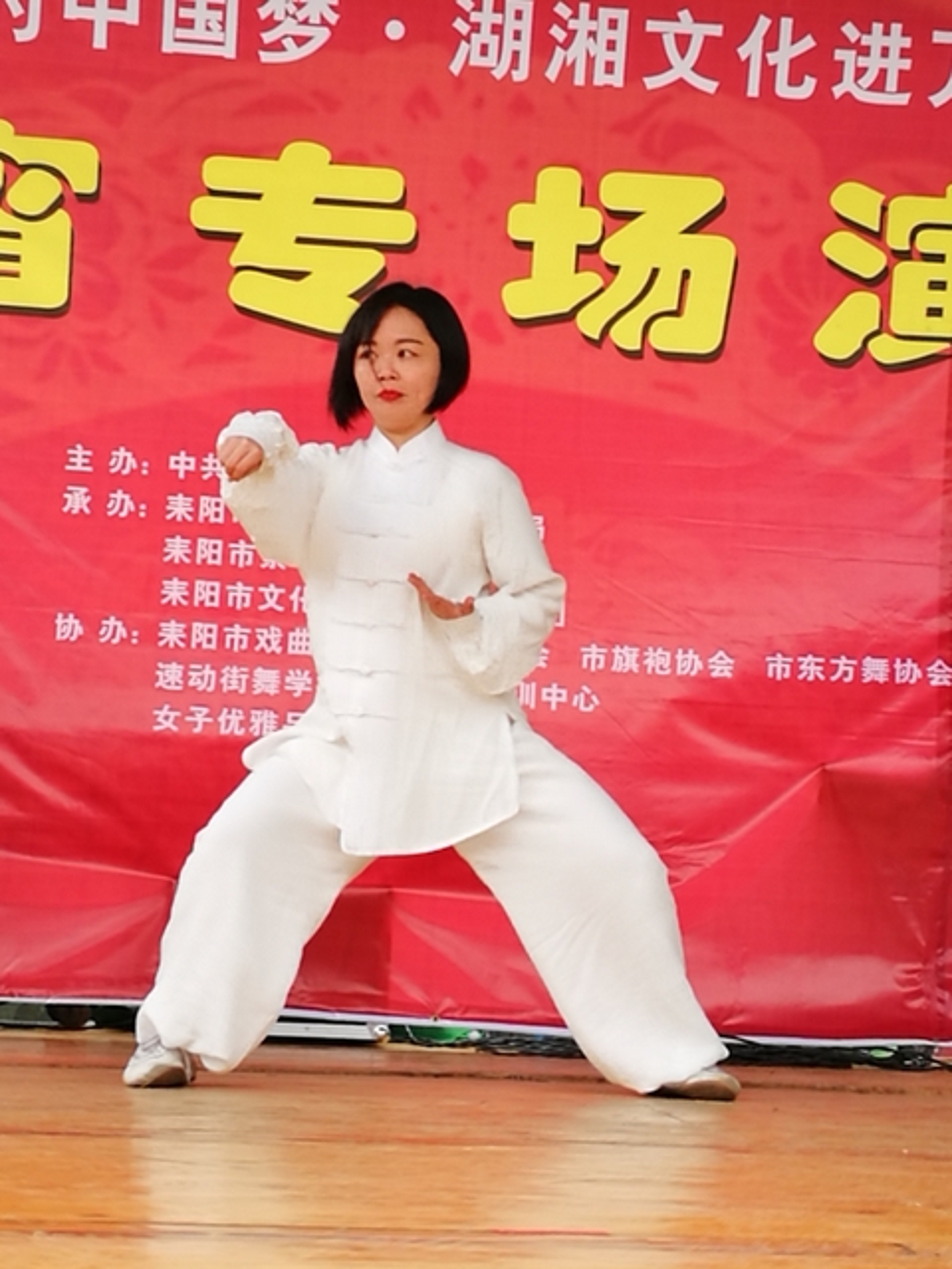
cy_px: 634
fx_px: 990
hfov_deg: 51.4
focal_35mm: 27
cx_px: 476
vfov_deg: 65.3
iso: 50
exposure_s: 1/132
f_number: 2.2
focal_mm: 4.5
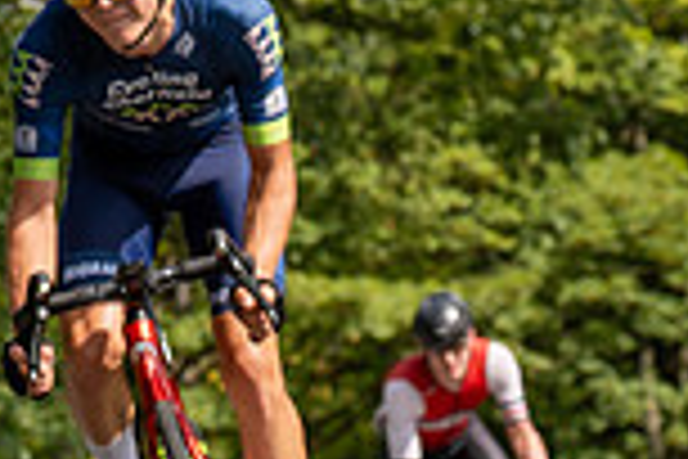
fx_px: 6803
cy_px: -168
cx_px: -282
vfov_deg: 3.8
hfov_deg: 5.7
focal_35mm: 356
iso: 250
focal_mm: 70
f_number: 5
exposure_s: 1/1000
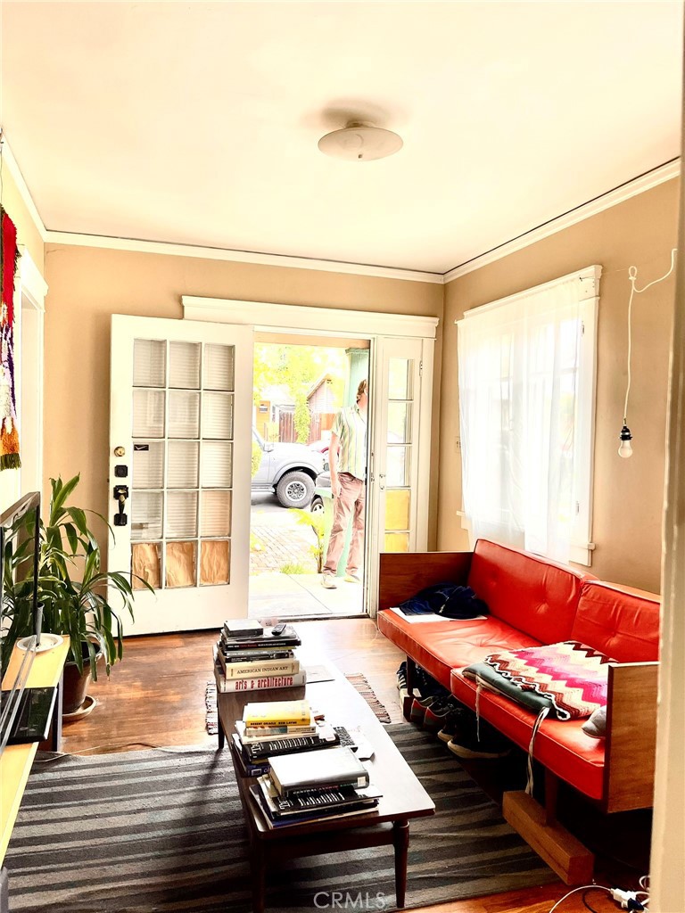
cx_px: 342
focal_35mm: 25
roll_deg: -1.4
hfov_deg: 54.9
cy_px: 456
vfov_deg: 69.4
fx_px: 660
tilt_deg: -1.3
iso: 100
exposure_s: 1/121
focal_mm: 5.1
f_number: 1.6
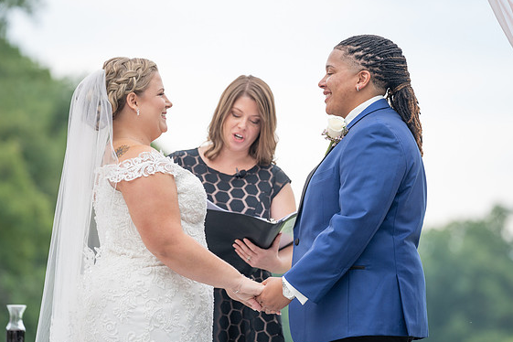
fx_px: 3106
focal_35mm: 218
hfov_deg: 9.4
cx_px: 270
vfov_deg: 6.3
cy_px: 174
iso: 100
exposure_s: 1/200
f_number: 4
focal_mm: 198
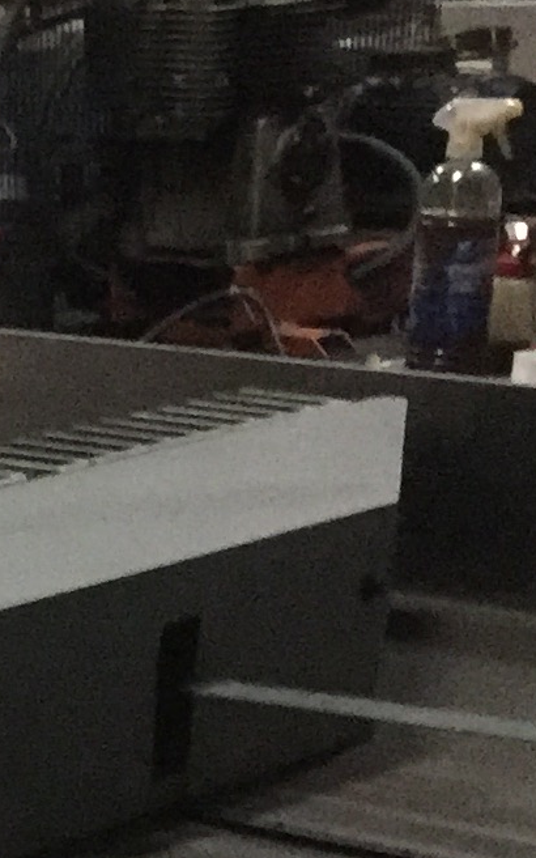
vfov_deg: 13.5
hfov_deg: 7.5
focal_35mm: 153
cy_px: 819
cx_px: -1120
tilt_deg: -16.0
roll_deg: +1.6
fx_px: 3576
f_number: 2.2
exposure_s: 1/17
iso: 500
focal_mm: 4.15
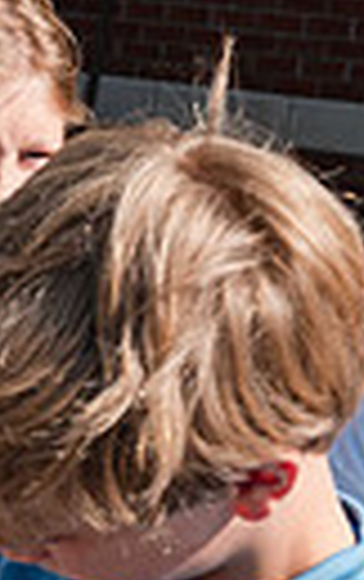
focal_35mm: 144
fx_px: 2278
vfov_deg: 14.4
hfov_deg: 8.6
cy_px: 475
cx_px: -412
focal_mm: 30
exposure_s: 1/320
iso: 100
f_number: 6.3
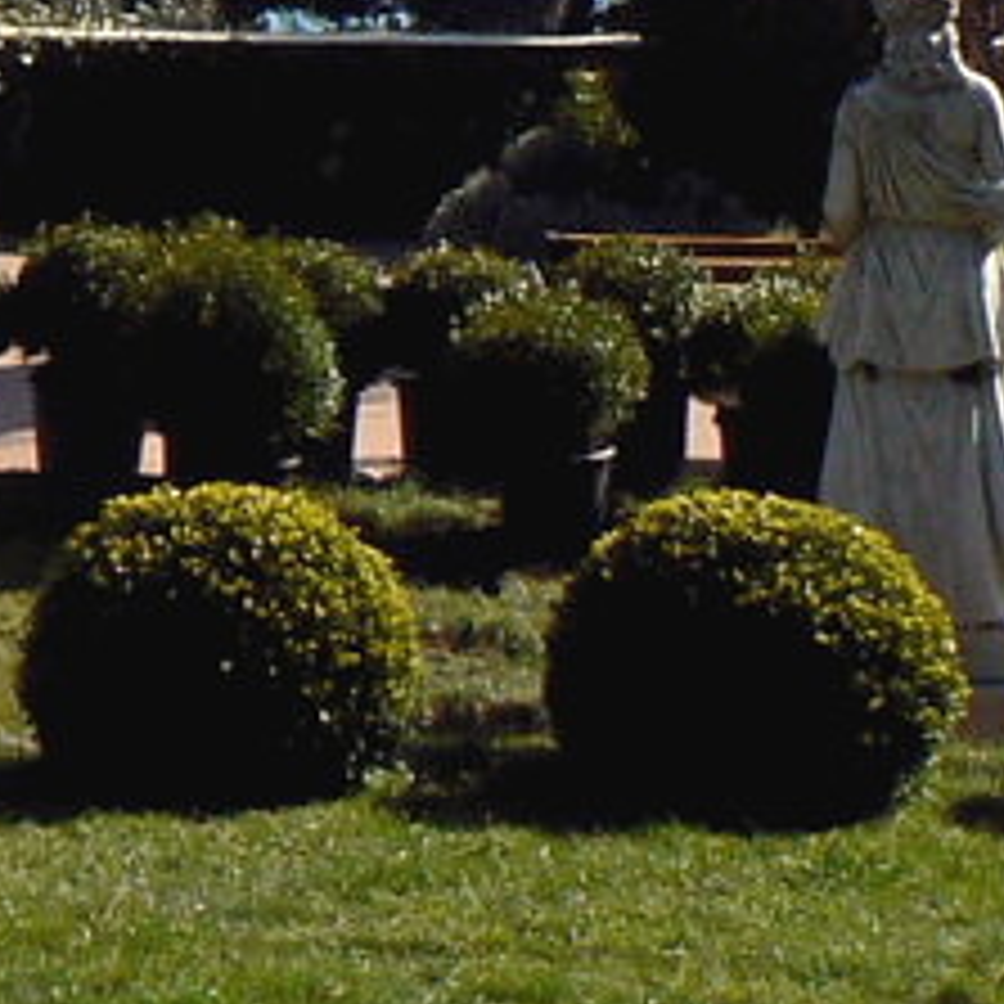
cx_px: -936
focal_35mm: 183
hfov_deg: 9.0
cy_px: -1148
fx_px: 6005
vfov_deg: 8.9
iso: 80
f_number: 8
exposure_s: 1/400
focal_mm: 6
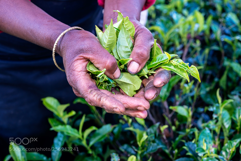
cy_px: 80
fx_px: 402
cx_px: 120
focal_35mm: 60
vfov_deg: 22.6
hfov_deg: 33.4
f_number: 9
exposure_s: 1/80
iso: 400
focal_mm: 60
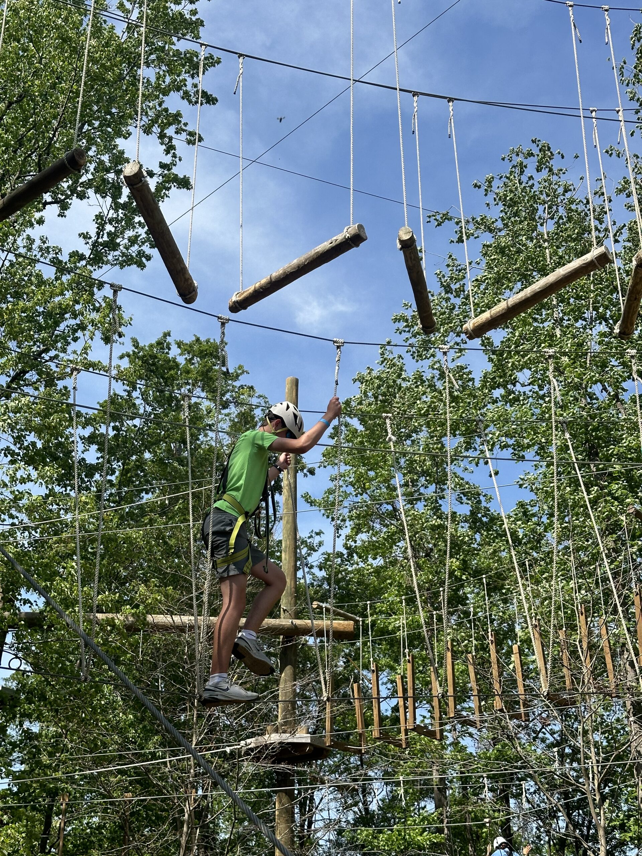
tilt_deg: +29.5
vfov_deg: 39.7
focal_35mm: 48
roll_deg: -0.7
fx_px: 1187
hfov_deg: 30.3
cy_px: 428
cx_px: 321
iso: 64
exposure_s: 1/2890
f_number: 1.78
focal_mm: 6.86
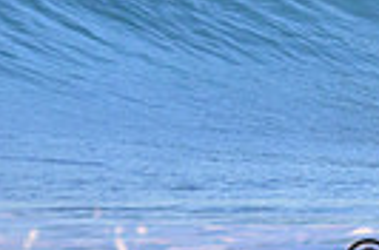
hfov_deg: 0.6
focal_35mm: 3497
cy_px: -206
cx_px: 564
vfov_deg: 0.4
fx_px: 36728
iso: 1600
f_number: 11
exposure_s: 1/1250
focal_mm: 800
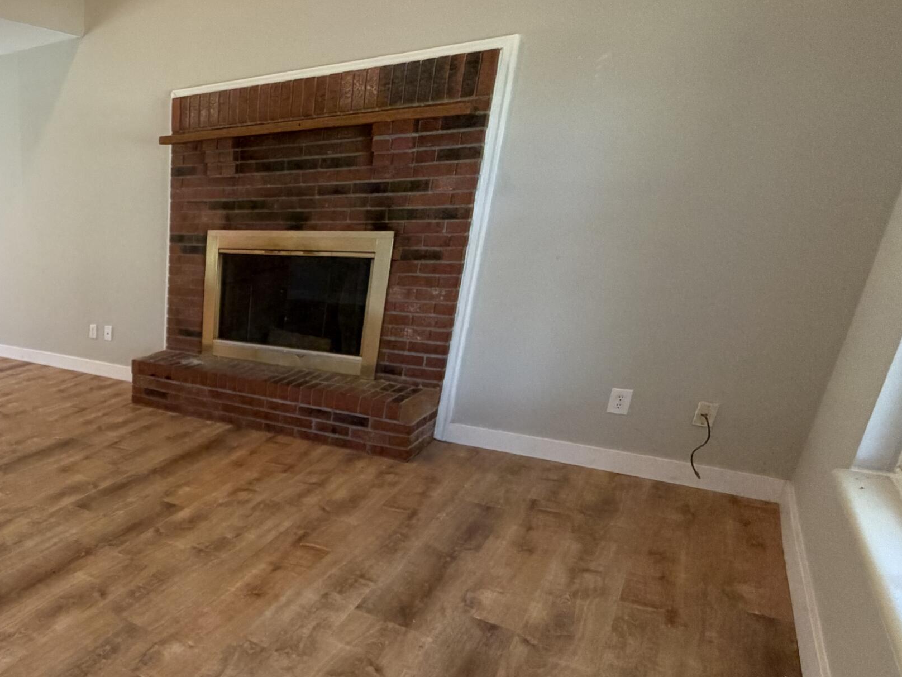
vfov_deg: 52.1
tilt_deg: -19.4
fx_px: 678
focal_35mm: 26
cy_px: 449
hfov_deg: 56.5
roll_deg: +2.1
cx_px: 65
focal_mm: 2.22
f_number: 2.2
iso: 320
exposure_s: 1/77
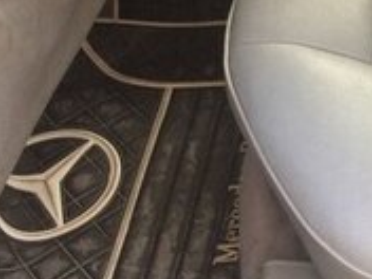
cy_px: -103
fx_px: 1171
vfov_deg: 13.0
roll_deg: -2.6
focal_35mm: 109
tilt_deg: -38.5
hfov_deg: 16.5
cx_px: 552
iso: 50
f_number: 2.2
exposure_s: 1/33
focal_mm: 4.15
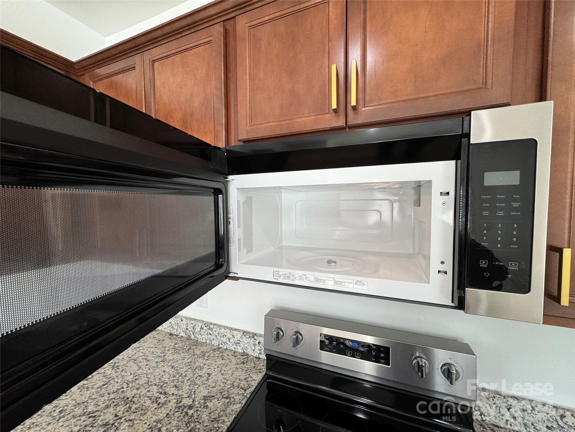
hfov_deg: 102.1
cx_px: 288
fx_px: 233
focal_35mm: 14
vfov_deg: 85.7
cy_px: 216
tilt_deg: -3.0
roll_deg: +0.3
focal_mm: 2.22
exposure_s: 1/120
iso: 100
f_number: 2.2
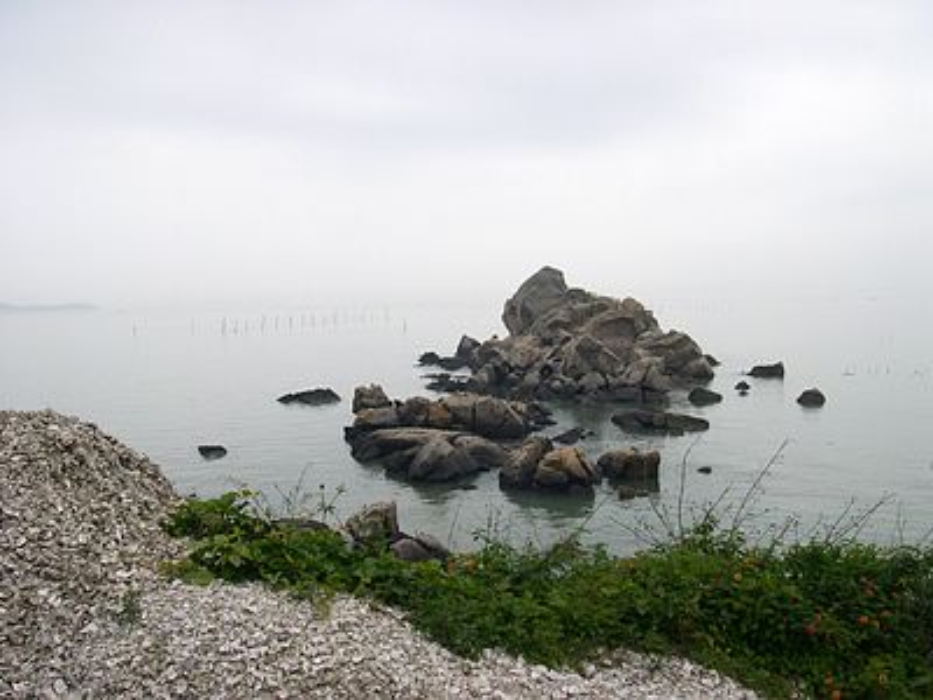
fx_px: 1024
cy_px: 350
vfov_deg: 37.7
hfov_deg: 49.0
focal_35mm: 38
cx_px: 466
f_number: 7.6
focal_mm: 8
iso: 100
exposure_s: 1/355
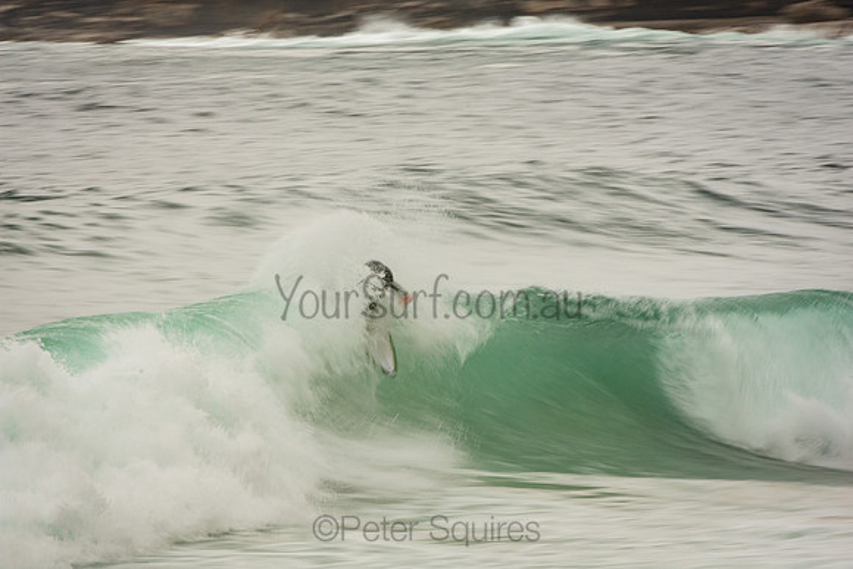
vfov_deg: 2.3
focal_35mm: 600
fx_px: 14219
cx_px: 426
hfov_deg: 3.4
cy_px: 284
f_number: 20
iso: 100
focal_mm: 400
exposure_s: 1/30
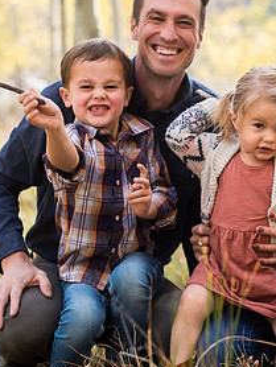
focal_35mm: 113
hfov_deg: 13.0
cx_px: 254
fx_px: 1199
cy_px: 121
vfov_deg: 17.4
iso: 200
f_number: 2.2
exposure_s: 1/1000
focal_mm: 50
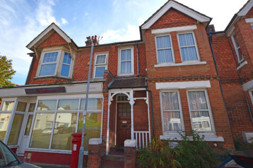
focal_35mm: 17
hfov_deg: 93.3
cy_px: 84
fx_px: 119
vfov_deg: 70.4
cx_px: 126
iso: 400
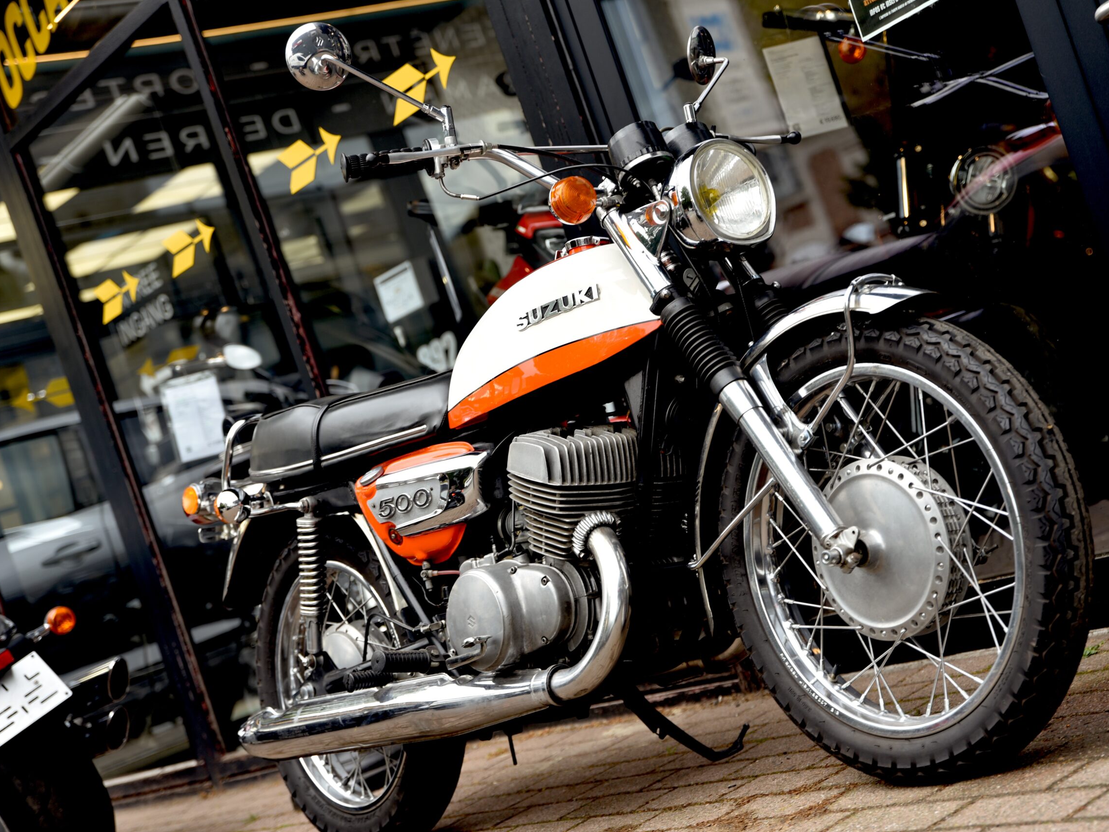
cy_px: 416
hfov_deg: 29.8
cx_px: 565
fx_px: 2083
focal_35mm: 65
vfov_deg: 22.6
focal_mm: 60
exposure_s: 1/60
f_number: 3.2
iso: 100
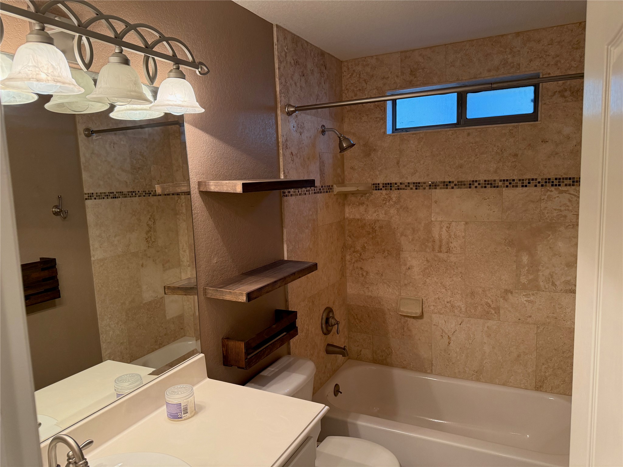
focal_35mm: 24
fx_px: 432
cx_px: 312
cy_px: 234
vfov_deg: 56.8
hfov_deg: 71.6
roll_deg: +2.1
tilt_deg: -6.2
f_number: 1.78
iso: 250
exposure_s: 1/60
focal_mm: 6.76
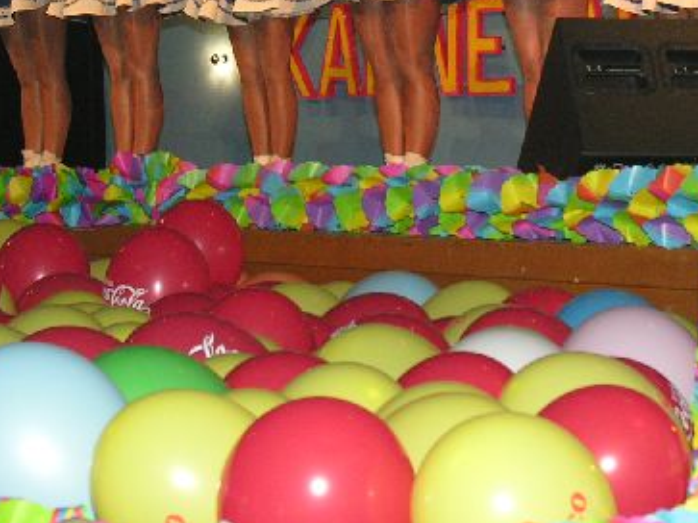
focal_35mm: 133
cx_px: 428
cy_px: -21
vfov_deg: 11.0
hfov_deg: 14.8
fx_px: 2681
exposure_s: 1/60.1
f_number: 4
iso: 100
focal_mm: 15
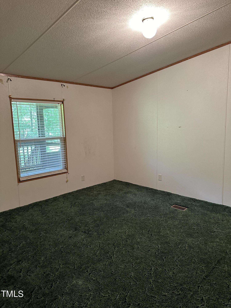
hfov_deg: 56.8
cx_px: 116
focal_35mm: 24
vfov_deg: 71.6
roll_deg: +1.2
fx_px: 214
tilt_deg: -6.9
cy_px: 154
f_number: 1.78
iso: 320
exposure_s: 1/60
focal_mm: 6.86
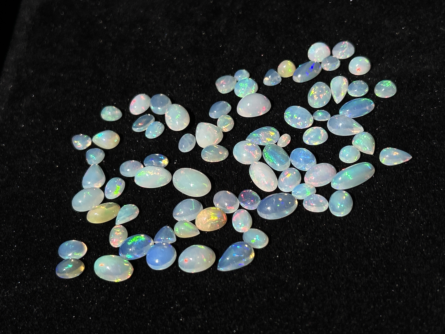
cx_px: 222
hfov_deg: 36.8
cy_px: 167
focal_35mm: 52
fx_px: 668
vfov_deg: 28.0
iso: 50
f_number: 1.5
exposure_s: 1/16393
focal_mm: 5.7
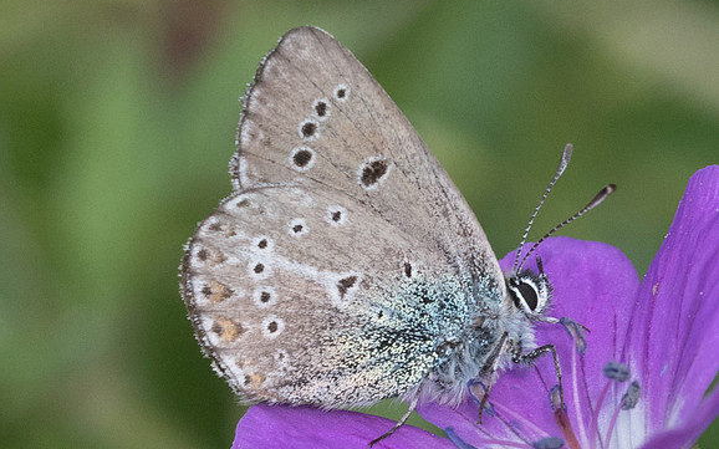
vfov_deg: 1.7
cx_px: 330
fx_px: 14909
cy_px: 306
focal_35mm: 761
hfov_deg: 2.8
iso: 800
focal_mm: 150
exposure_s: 1/400
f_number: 11
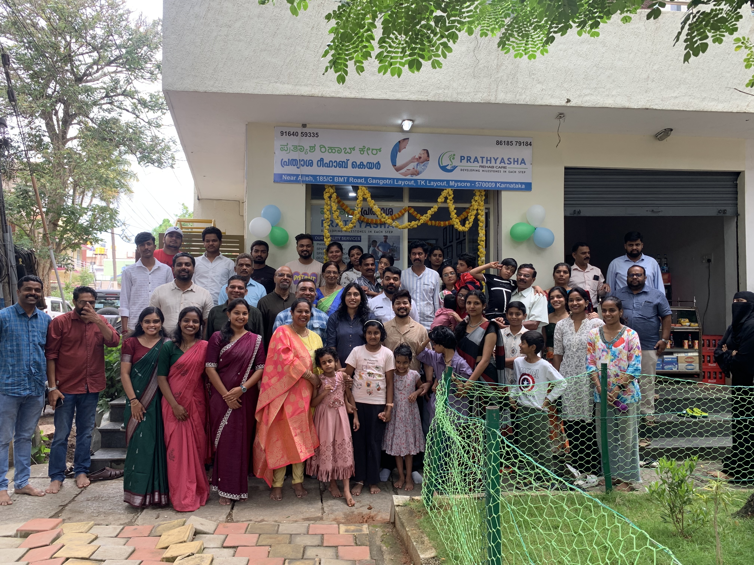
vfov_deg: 53.1
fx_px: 566
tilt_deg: +1.8
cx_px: 377
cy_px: 282
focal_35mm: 26
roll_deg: +0.1
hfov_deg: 67.3
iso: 25
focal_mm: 4.25
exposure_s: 1/129
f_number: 1.8
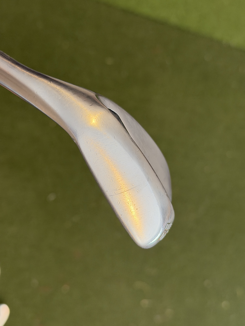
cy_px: 163
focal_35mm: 48
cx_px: 122
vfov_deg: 39.7
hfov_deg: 30.3
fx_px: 453
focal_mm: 6.76
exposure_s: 1/60
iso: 200
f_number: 1.78
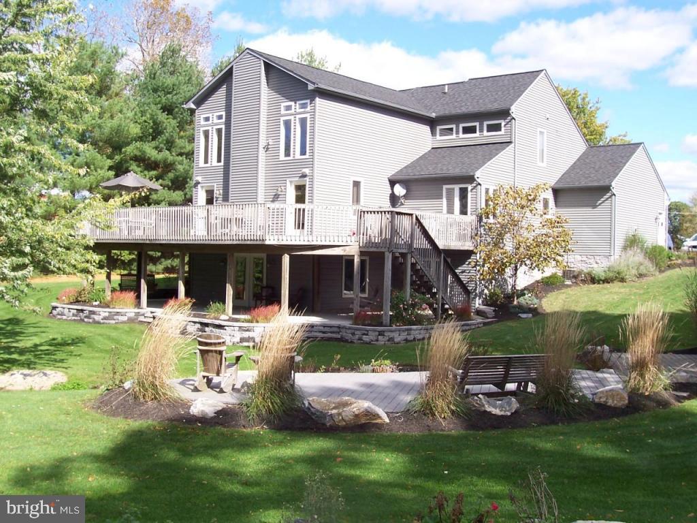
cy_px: 262
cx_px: 348
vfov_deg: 34.3
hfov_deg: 44.8
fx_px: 846
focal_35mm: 42
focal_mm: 7
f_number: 5.6
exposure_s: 1/180
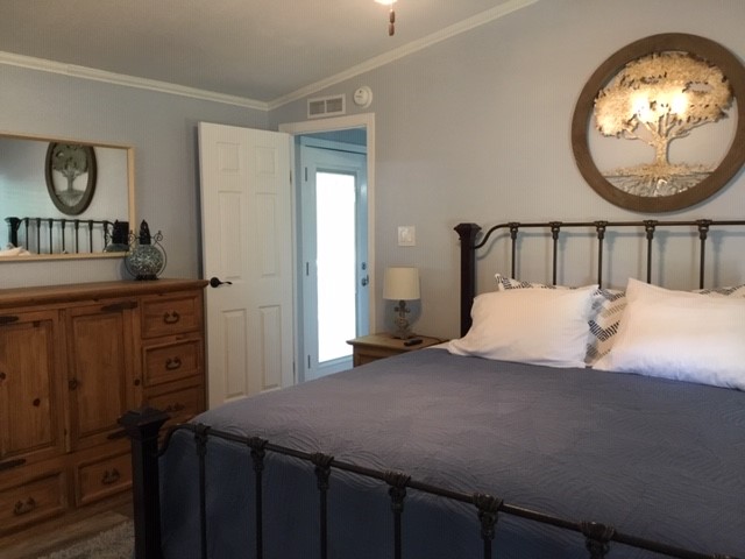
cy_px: 280
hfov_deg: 58.4
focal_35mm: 31
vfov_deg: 45.4
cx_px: 372
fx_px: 667
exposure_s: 1/30
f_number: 2.4
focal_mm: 3.3
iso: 125
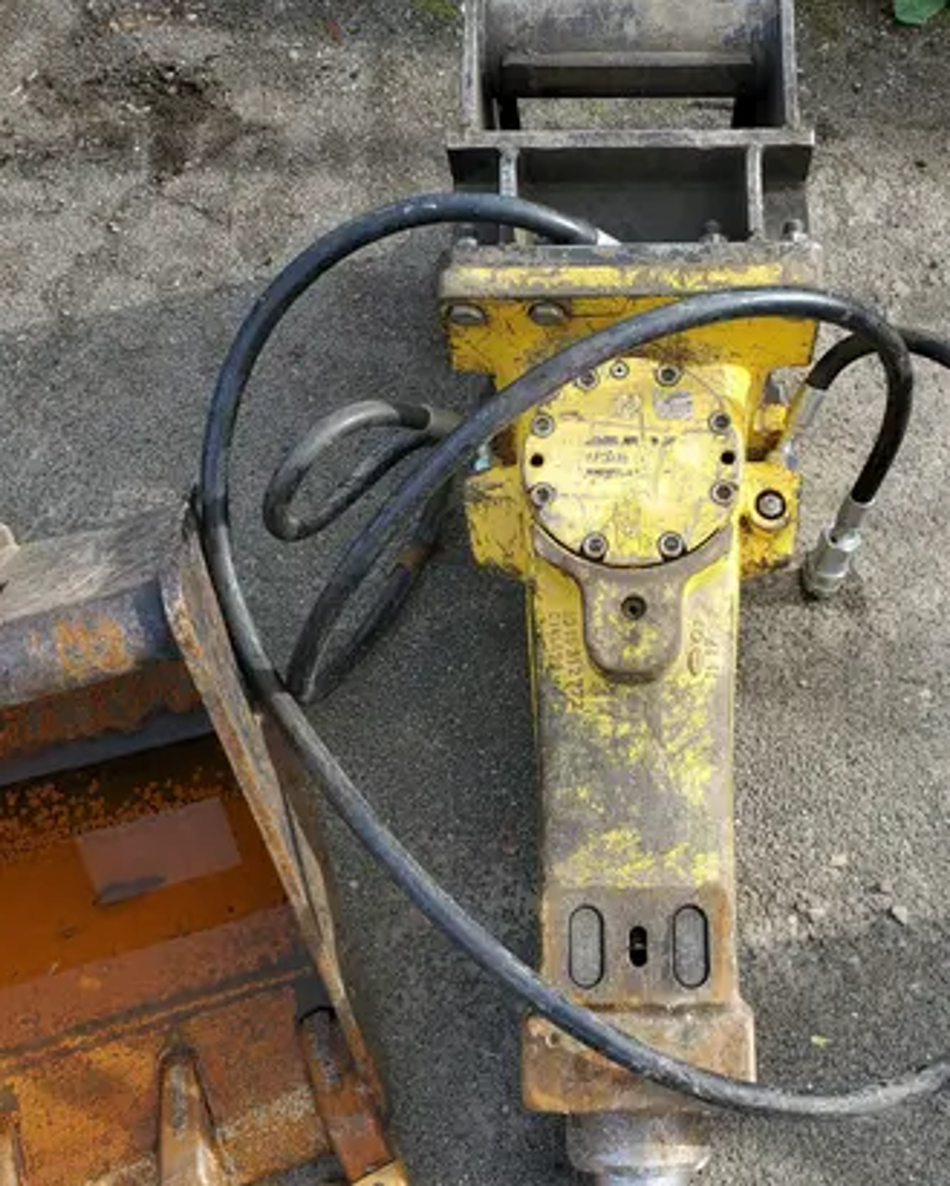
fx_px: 1195
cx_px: 627
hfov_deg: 42.8
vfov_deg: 52.8
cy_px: 593
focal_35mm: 34
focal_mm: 4.3
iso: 50
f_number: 2.4
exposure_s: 1/455
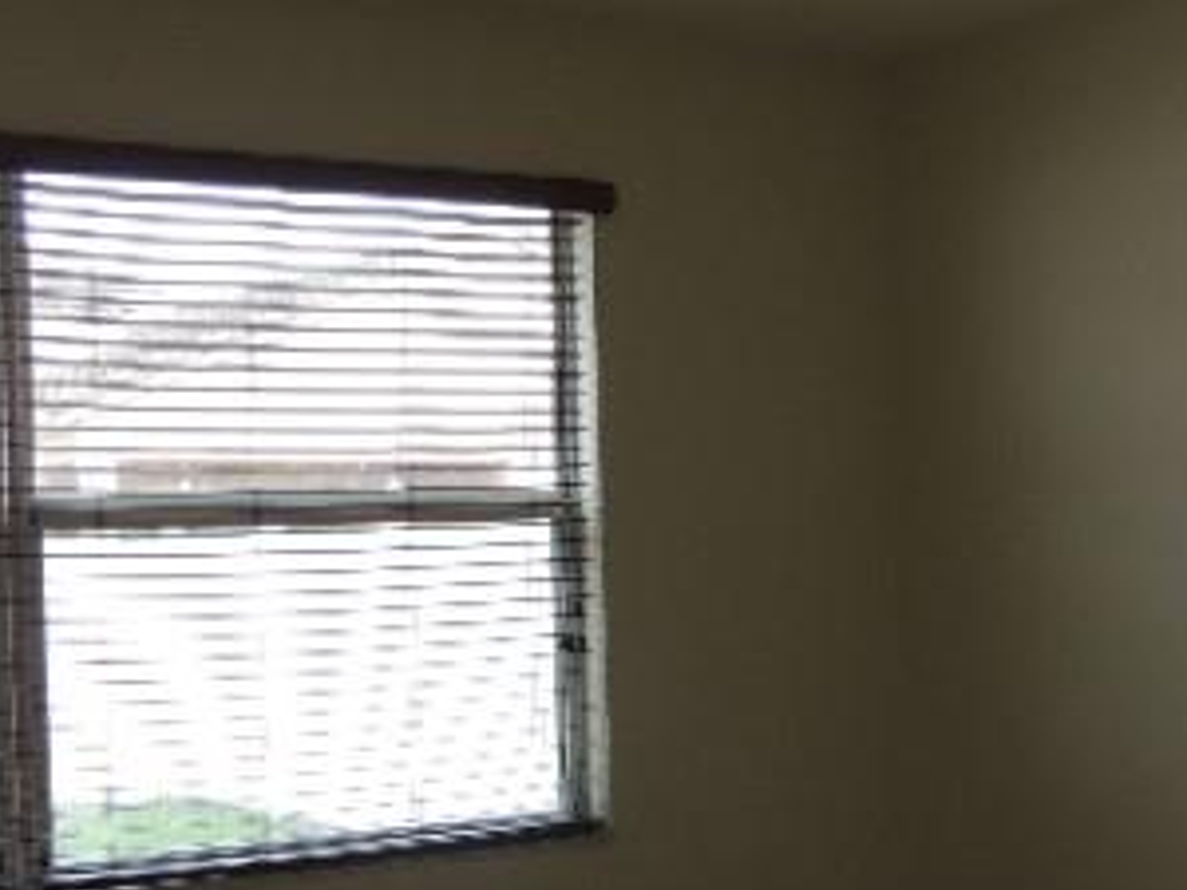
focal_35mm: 64
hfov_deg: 29.9
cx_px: 867
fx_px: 2195
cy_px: 558
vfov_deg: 22.9
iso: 100
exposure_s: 1/80
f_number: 3.1
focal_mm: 5.3
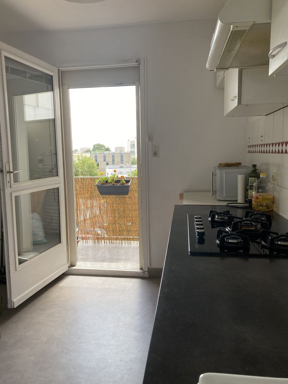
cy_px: 192
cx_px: 144
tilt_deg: -6.6
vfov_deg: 67.3
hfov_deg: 53.1
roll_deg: +1.2
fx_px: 288
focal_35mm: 26
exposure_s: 1/162
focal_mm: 4.25
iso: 32
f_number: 1.8
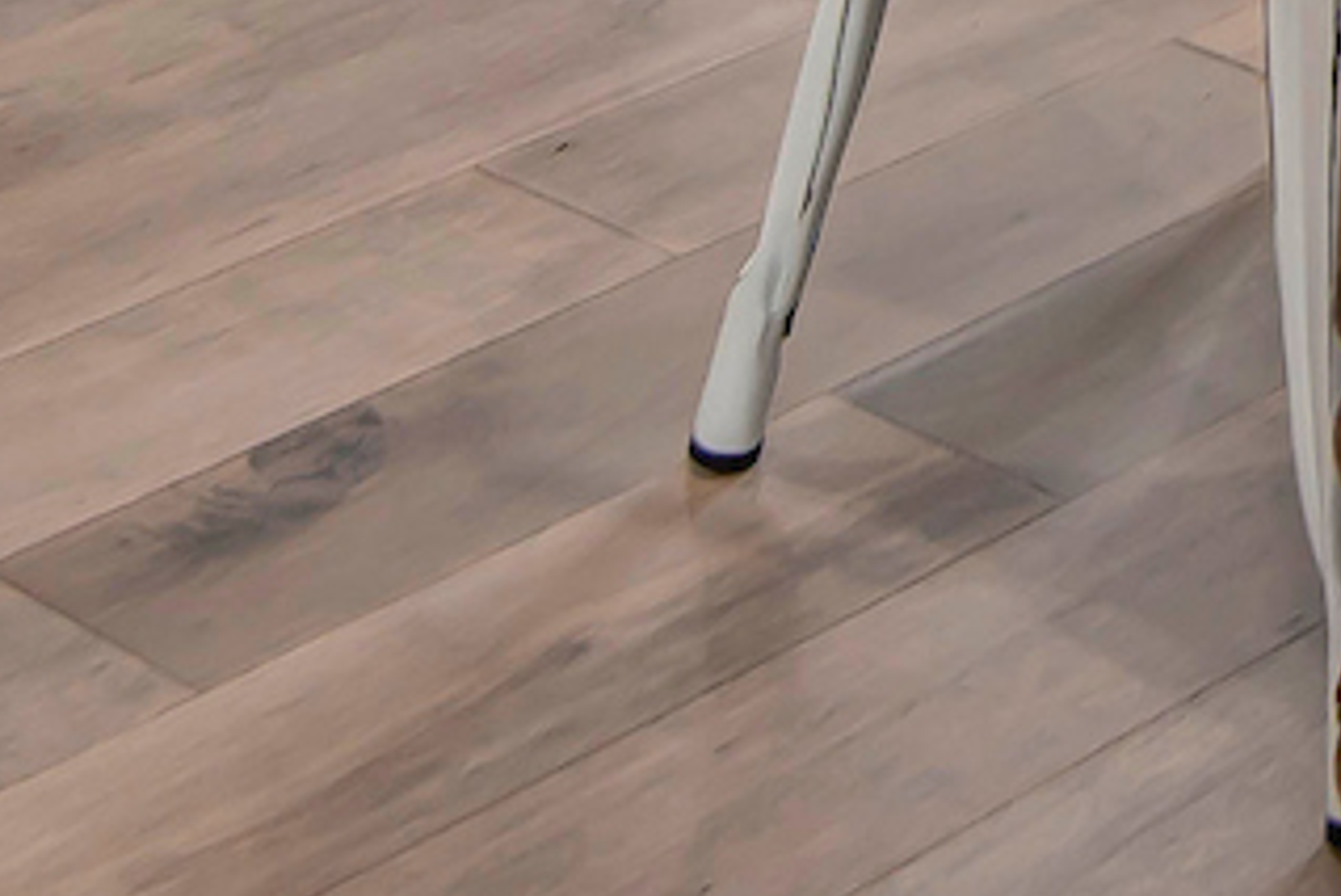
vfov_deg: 7.8
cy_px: -2168
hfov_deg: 12.9
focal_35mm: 143
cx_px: 2497
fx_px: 5329
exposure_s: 1/8
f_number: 6.7
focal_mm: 19
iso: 200
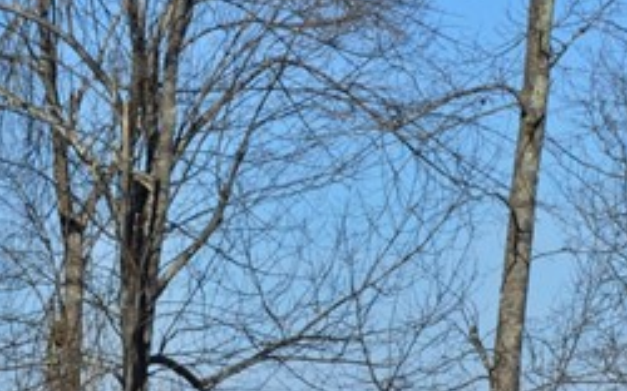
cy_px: 388
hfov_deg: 7.9
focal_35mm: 266
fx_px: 4543
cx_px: 342
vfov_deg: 4.9
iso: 100
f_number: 9
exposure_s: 1/320
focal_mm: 40
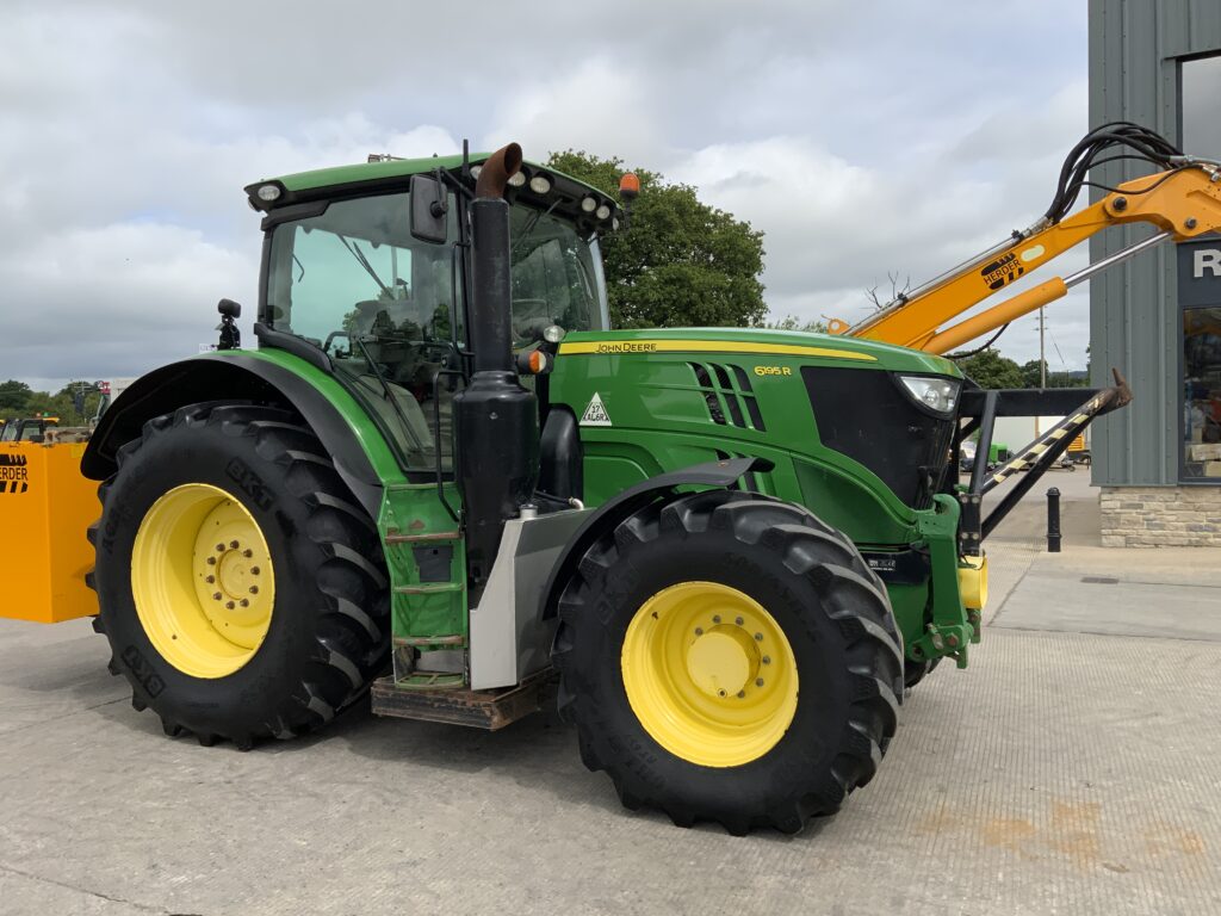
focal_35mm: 29
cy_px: 458
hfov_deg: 61.7
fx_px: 1023
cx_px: 610
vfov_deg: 48.2
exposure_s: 1/2227
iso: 16
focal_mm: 3
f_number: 1.8
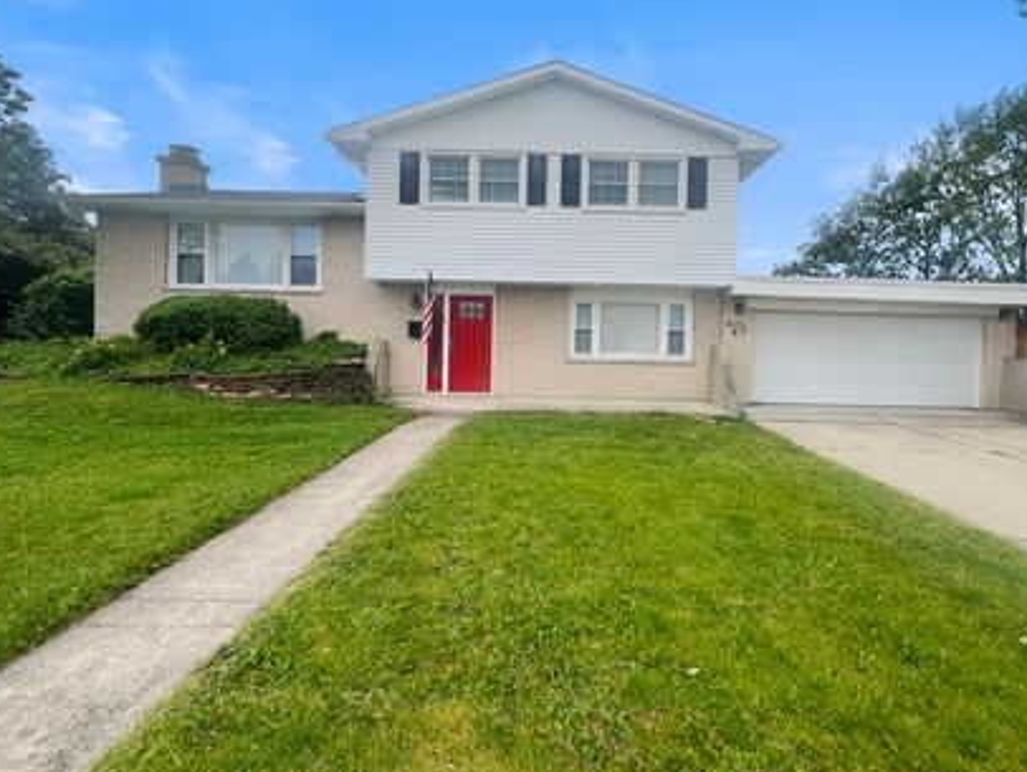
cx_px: 559
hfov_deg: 94.2
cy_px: 353
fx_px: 475
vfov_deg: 78.0
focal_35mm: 16
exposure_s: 1/834
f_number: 1.8
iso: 32
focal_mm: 1.57
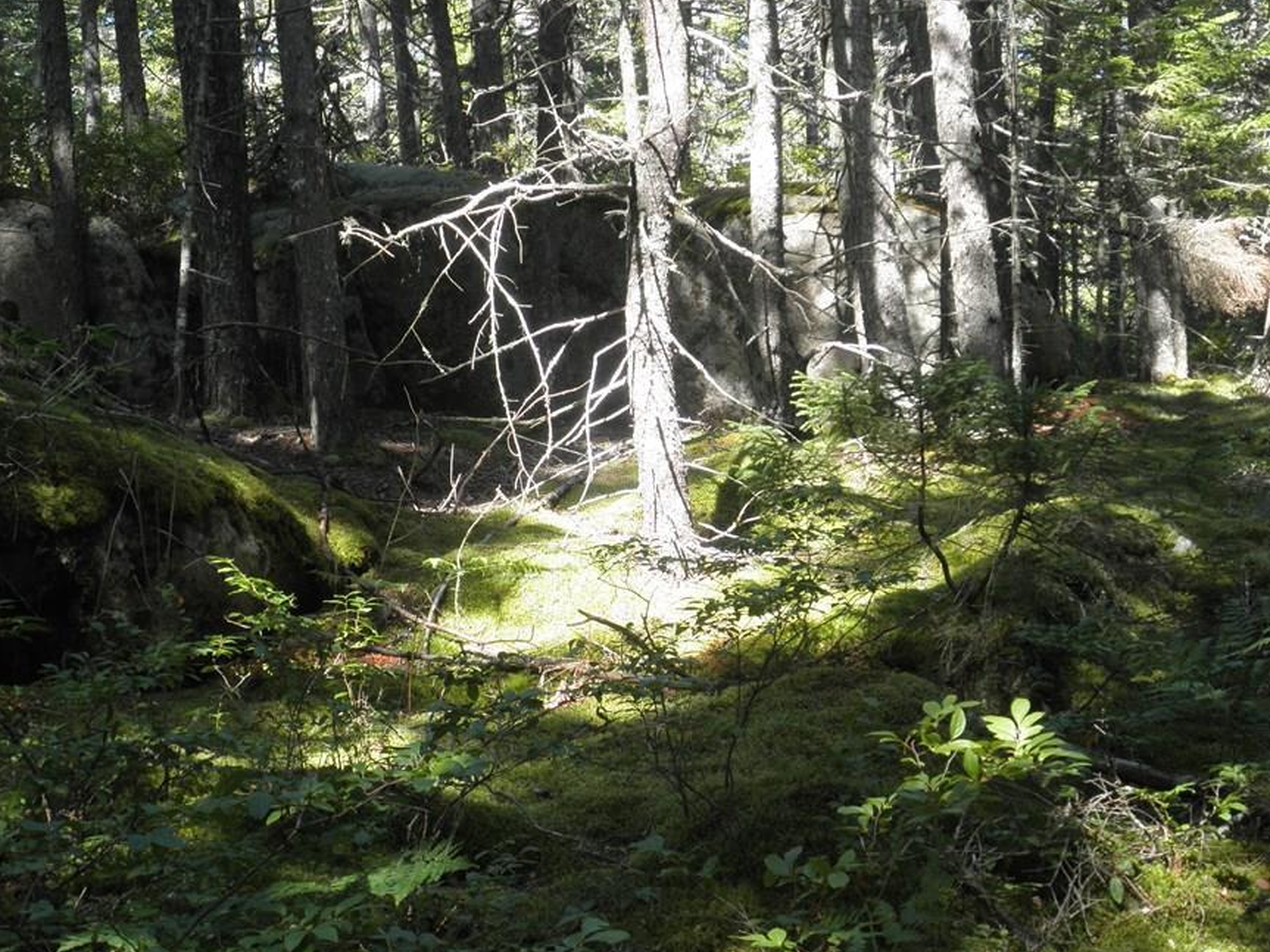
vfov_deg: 21.0
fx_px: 2568
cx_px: 656
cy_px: 546
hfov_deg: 27.8
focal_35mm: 70
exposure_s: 1/50
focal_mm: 10.5
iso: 64
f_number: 3.8
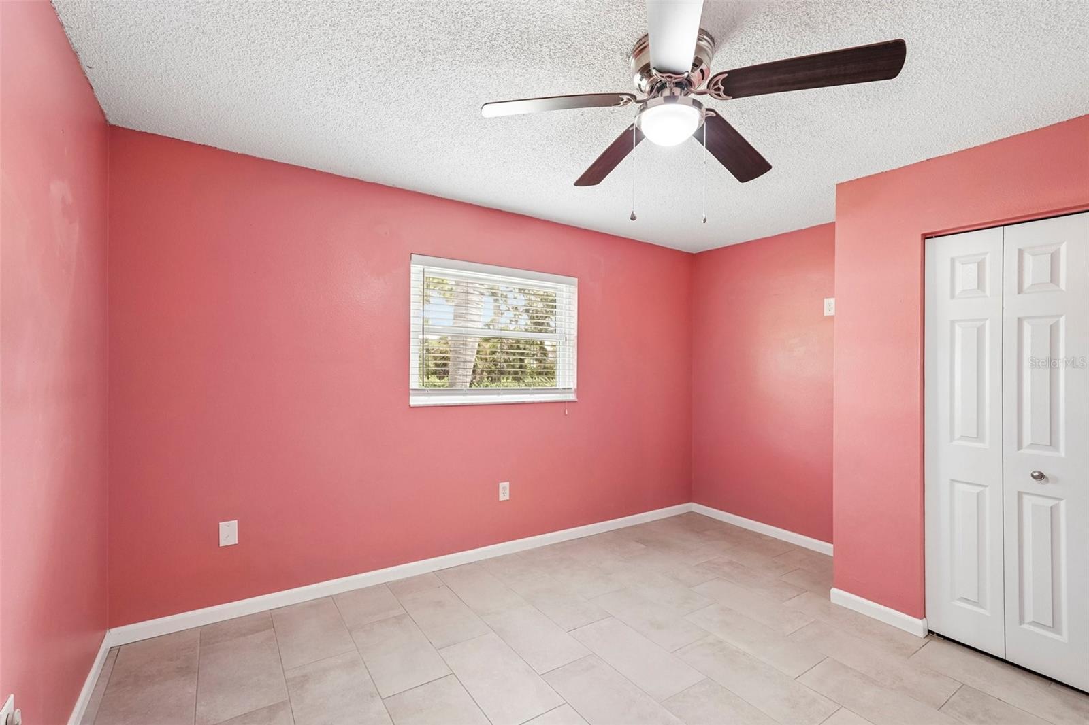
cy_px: 362
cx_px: 544
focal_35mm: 16
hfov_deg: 95.0
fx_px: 499
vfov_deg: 72.0
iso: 400
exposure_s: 1/8
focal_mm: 16.5
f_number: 8
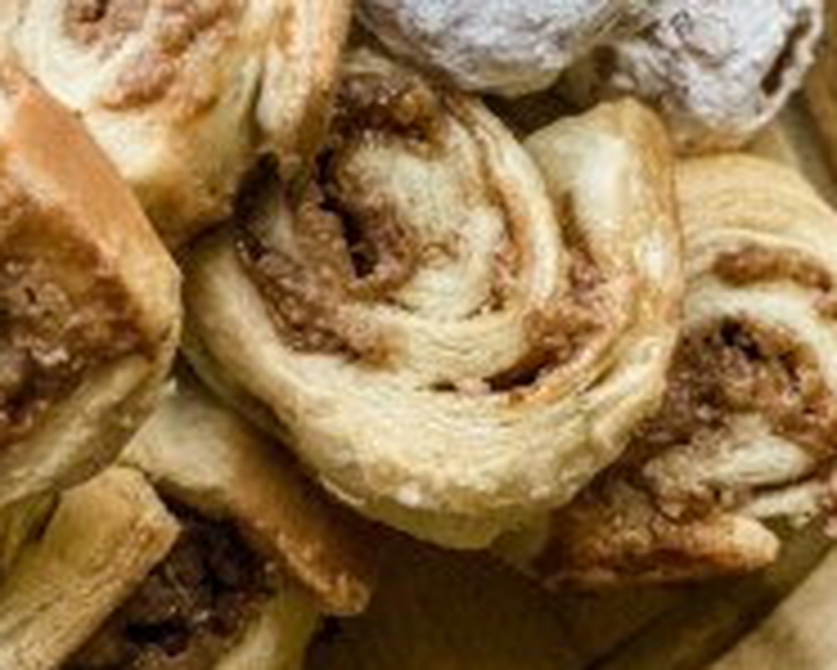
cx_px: 288
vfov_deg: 11.5
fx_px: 3247
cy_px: -144
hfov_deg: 14.7
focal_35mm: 131
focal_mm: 6
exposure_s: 1/120
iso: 80
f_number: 2
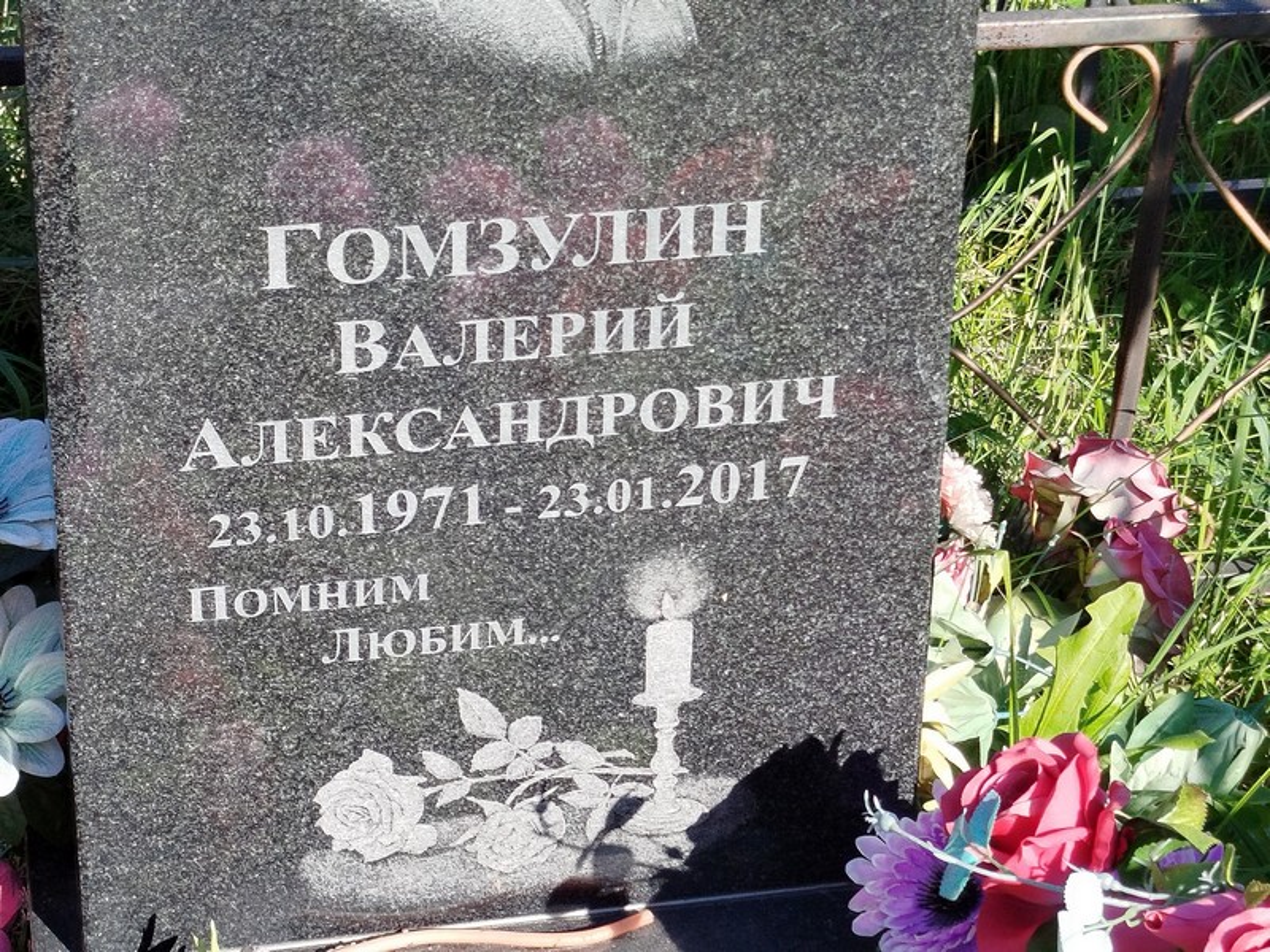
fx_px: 1064
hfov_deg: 61.7
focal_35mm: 29
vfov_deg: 48.2
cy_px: 476
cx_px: 635
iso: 50
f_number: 1.7
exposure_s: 1/291
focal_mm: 5.31
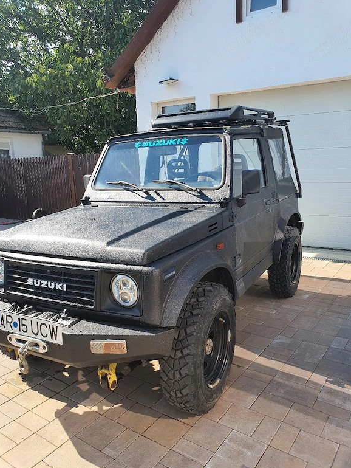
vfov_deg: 65.3
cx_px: 176
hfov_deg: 51.4
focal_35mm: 27
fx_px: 365
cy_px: 242
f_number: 2.4
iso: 50
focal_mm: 4.3
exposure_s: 1/588
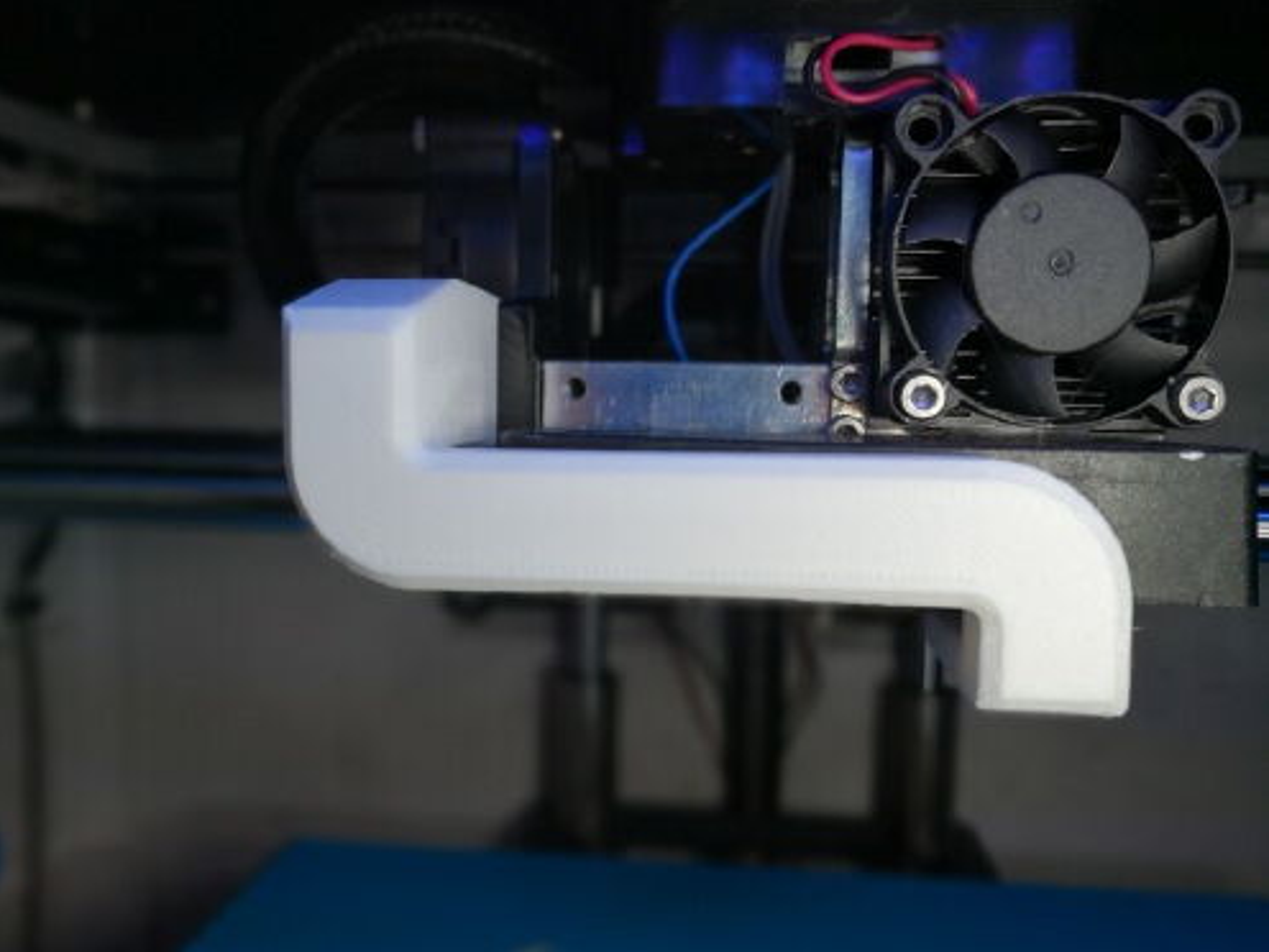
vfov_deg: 48.2
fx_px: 1063
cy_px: 484
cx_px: 592
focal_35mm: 29
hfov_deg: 61.6
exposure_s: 1/574
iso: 50
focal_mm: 3.95
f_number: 4
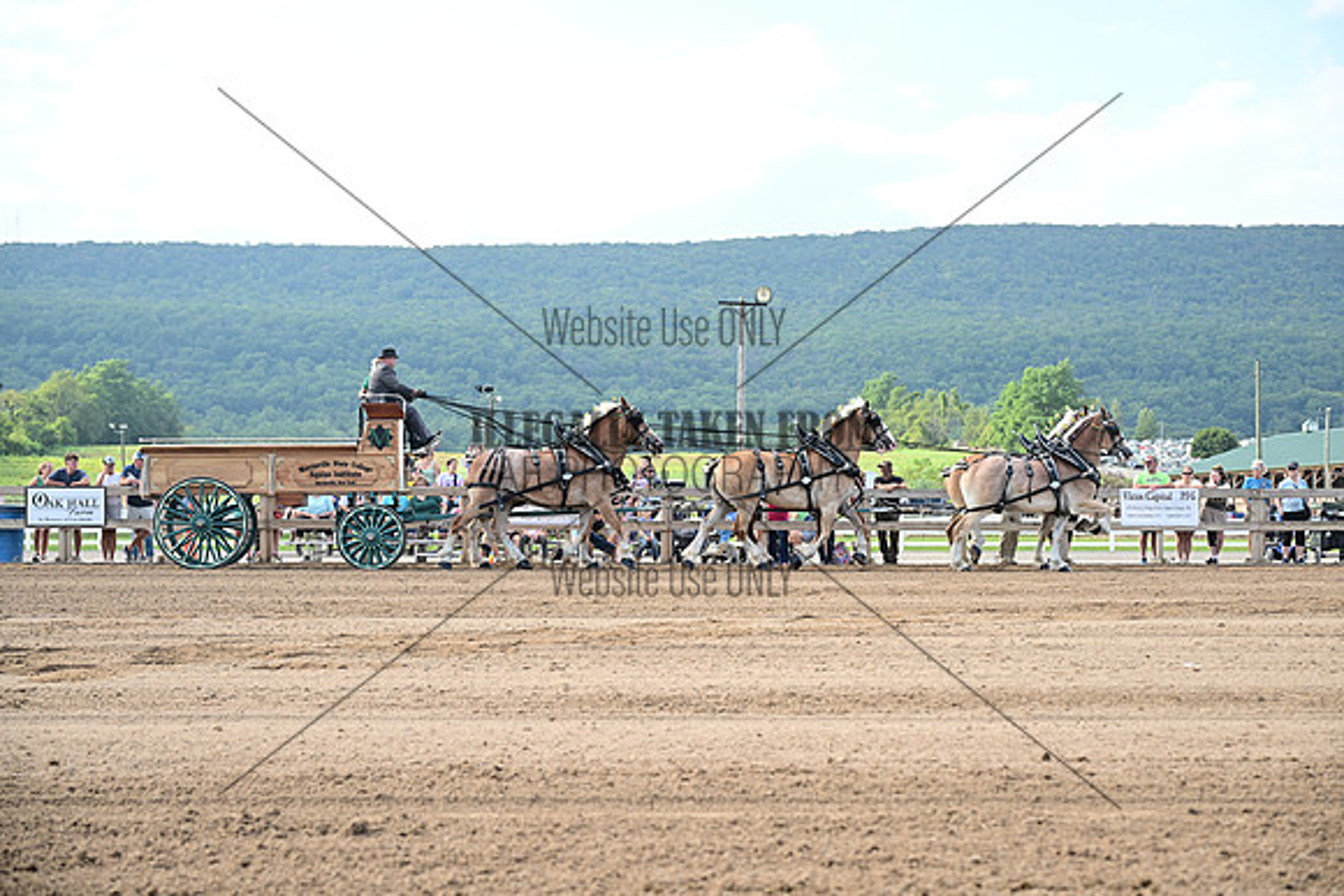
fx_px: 2240
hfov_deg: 33.4
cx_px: 672
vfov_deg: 22.6
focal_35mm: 60
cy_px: 448
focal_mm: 60
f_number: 4.5
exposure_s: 1/516
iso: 250
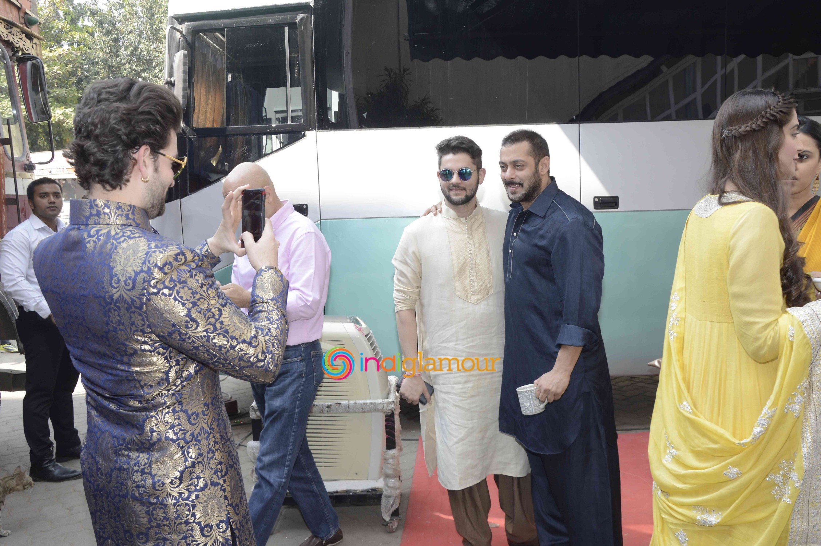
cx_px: 410
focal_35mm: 33
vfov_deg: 39.9
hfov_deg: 57.3
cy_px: 273
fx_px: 752
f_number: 8
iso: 400
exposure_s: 1/160
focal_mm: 22
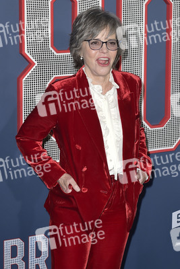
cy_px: 134
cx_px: 90
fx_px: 450
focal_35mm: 60
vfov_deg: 33.4
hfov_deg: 22.6
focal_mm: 60
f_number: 6.3
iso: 400
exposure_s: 1/250
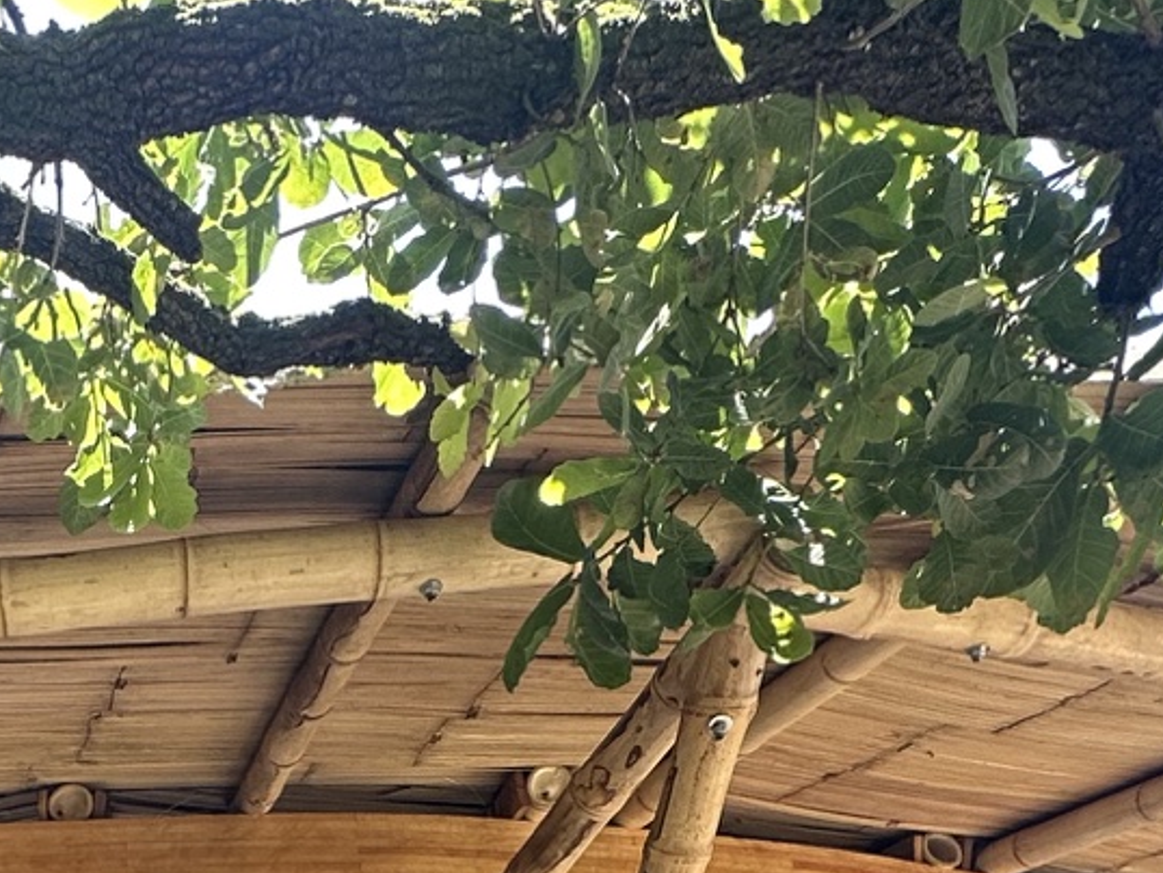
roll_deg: +0.9
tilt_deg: +10.7
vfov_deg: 20.2
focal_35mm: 52
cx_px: -141
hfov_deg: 32.1
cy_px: 1571
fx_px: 1748
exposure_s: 1/99
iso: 50
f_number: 2.2
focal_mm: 2.22
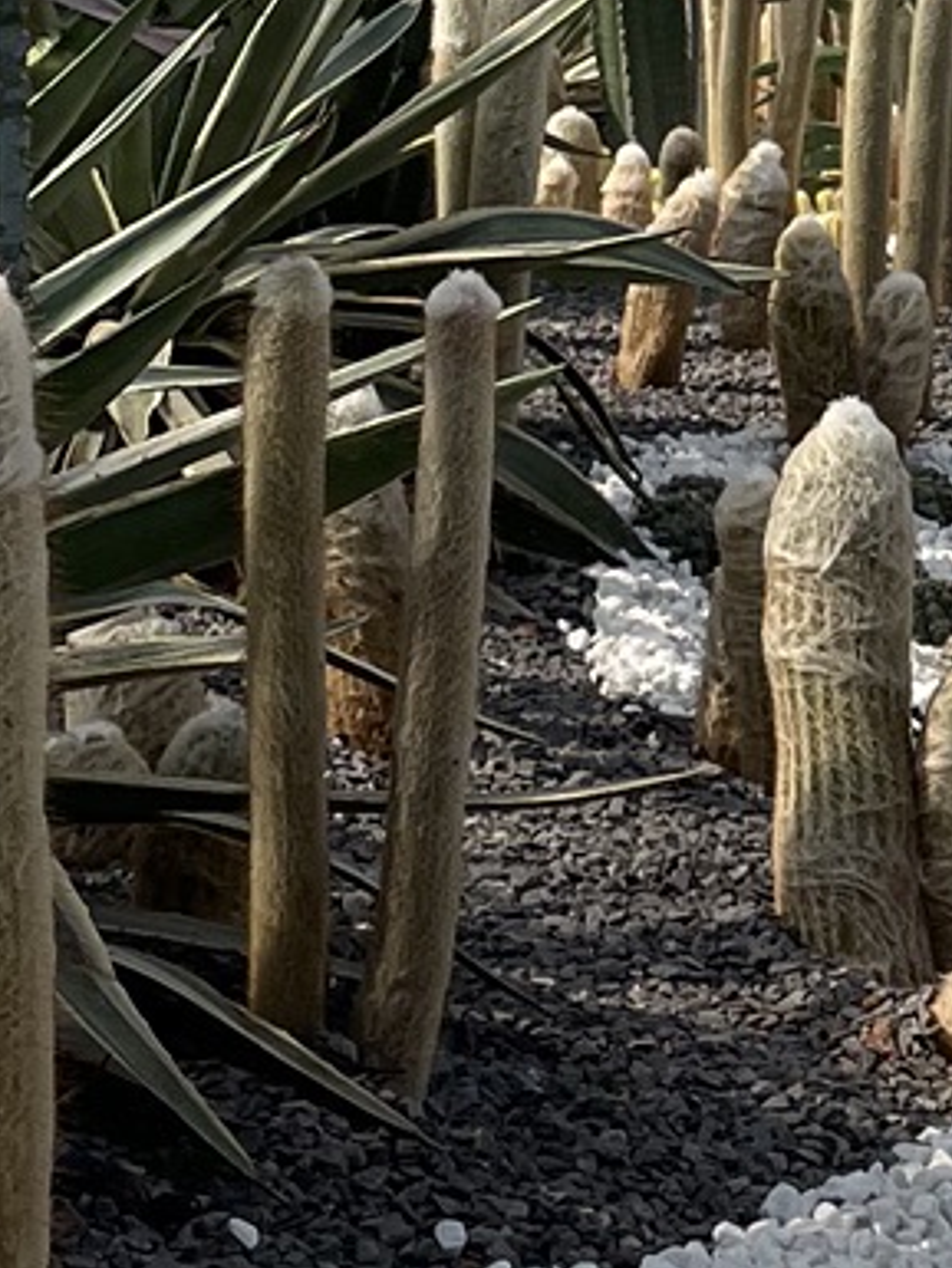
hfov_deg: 10.1
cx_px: 1940
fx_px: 4948
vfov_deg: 14.6
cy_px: 507
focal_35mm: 135
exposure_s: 1/2817
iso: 32
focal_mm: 4.2
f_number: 1.6
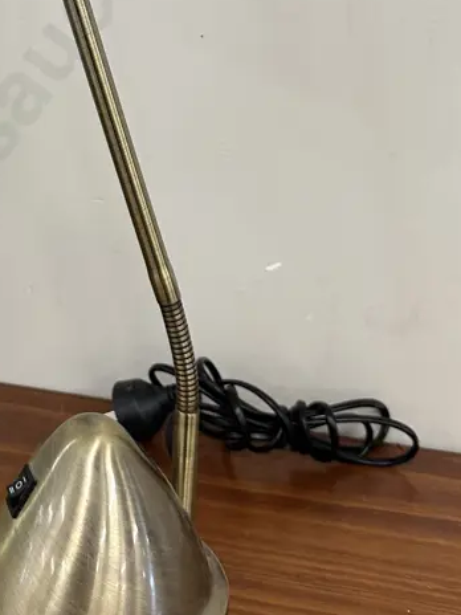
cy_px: 150
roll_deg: +3.0
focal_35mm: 53
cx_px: -19
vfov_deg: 35.3
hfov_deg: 25.9
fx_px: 941
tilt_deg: -16.0
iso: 125
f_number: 1.78
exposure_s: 1/100
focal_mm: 6.86
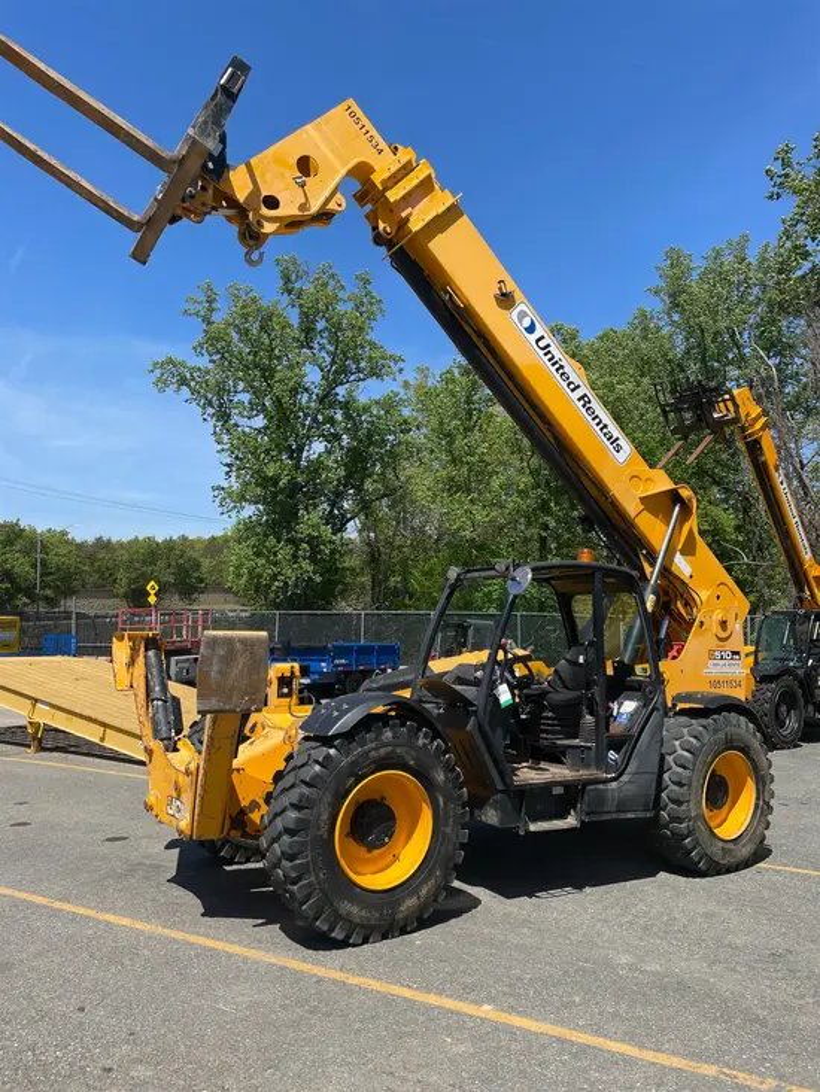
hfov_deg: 53.1
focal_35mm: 26
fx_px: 821
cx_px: 410
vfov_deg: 67.3
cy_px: 546
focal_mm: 4.2
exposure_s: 1/2959
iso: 32
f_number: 1.6
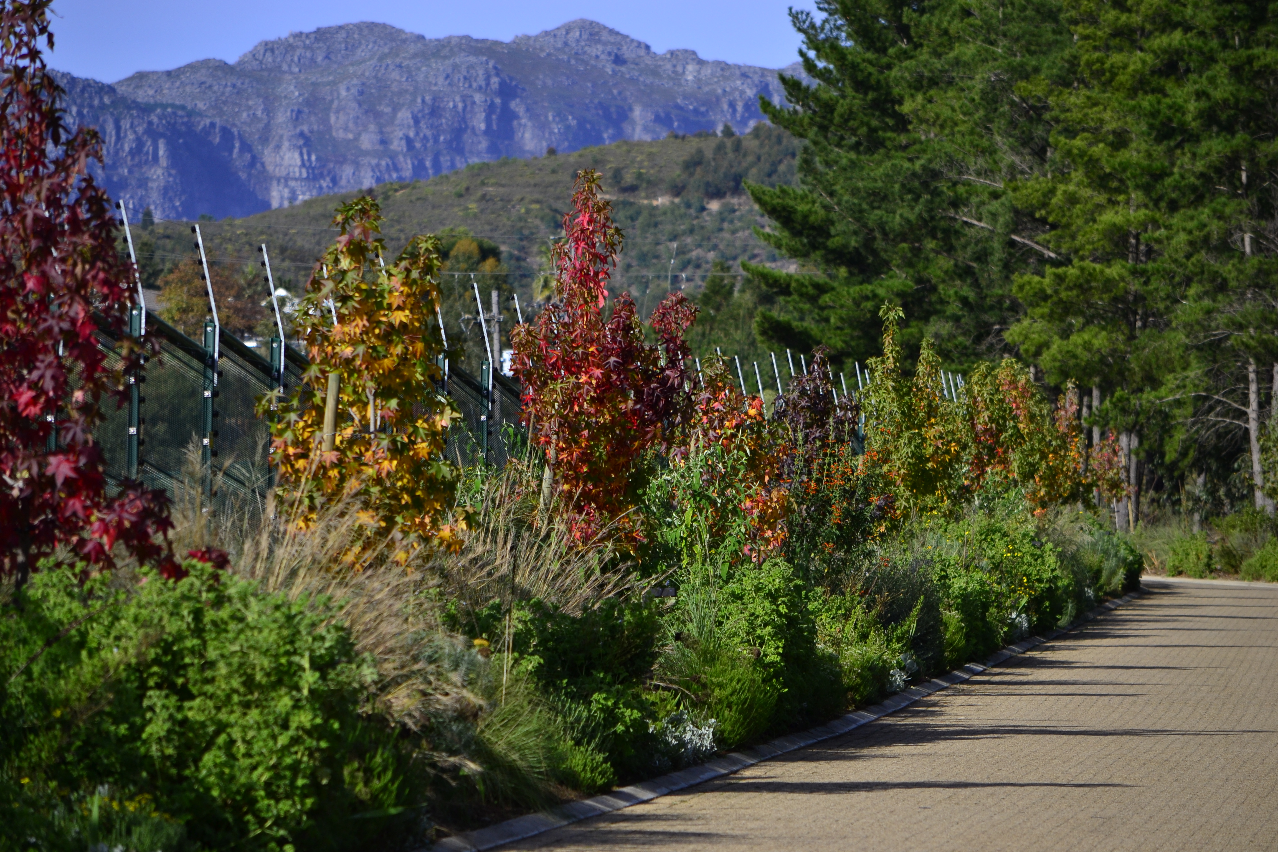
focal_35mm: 270
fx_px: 9584
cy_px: 426
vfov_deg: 5.1
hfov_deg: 7.6
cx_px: 639
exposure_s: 1/1250
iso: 200
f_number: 5
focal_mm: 180
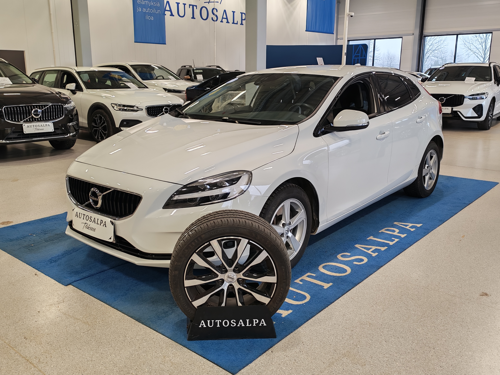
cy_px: 188
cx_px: 250
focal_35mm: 33
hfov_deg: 55.4
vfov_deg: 42.9
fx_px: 477
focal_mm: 6.12
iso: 125
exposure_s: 1/100
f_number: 1.9
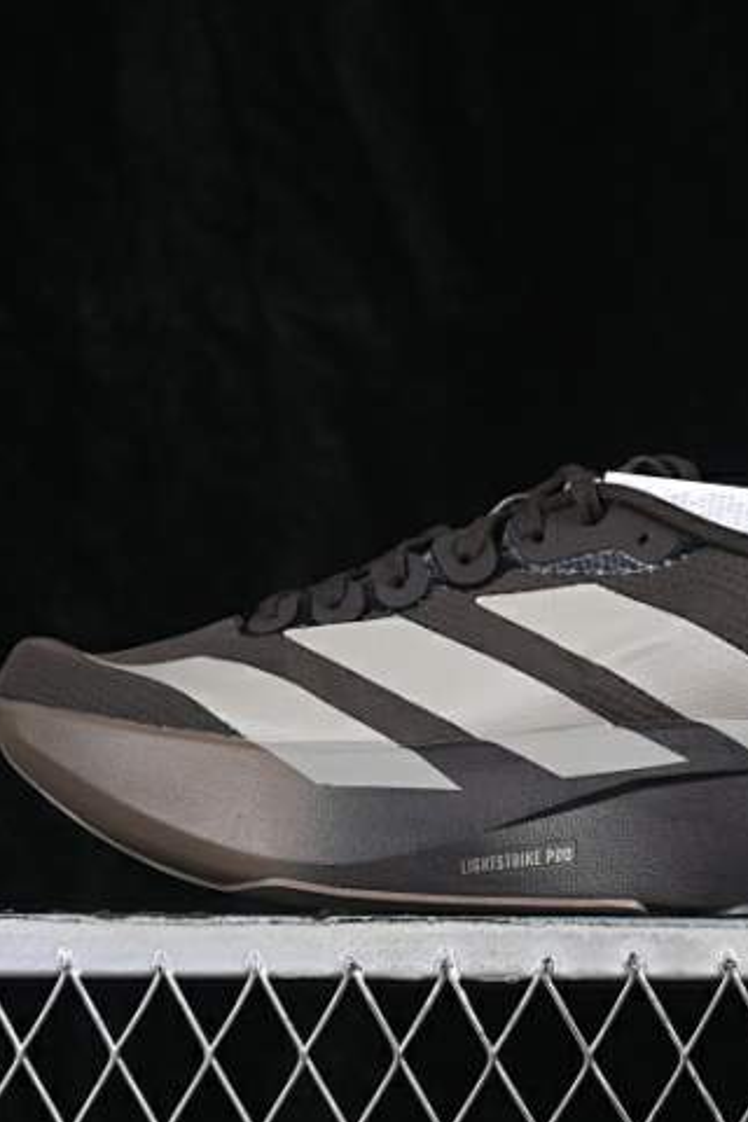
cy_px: 563
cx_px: 552
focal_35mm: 114
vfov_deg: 17.9
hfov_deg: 12.0
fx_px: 3553
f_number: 6.3
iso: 160
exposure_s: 1/60
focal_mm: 50
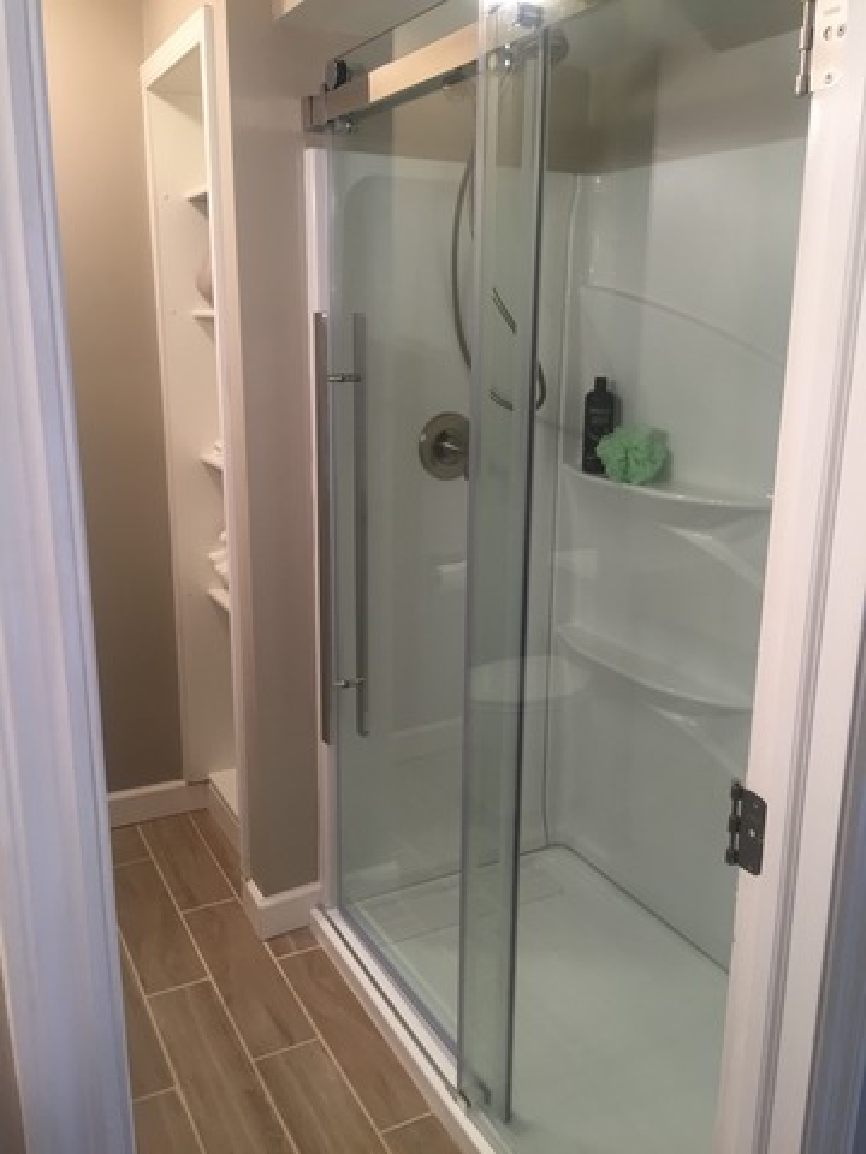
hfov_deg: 48.2
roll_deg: -0.3
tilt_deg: -15.3
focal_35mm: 29
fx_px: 967
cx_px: 433
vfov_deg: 61.7
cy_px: 577
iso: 64
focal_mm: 4.15
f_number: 2.2
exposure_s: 1/30
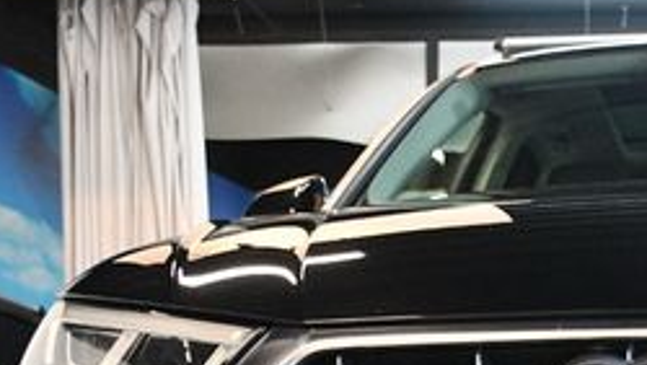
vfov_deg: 12.9
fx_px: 1562
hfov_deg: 22.2
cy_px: 476
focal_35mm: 91
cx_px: 696
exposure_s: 1/125
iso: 3200
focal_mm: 23
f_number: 3.8
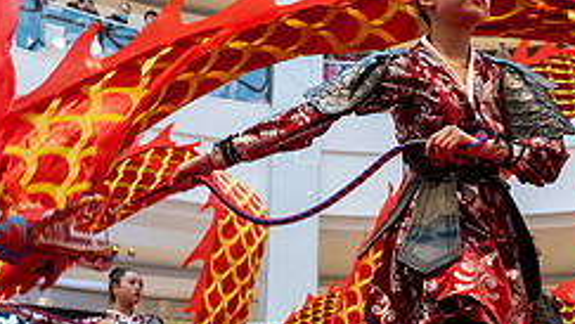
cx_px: 350
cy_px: 193
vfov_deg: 20.1
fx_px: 915
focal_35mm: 60
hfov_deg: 34.7
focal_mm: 24
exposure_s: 1/500
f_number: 4
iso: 4000
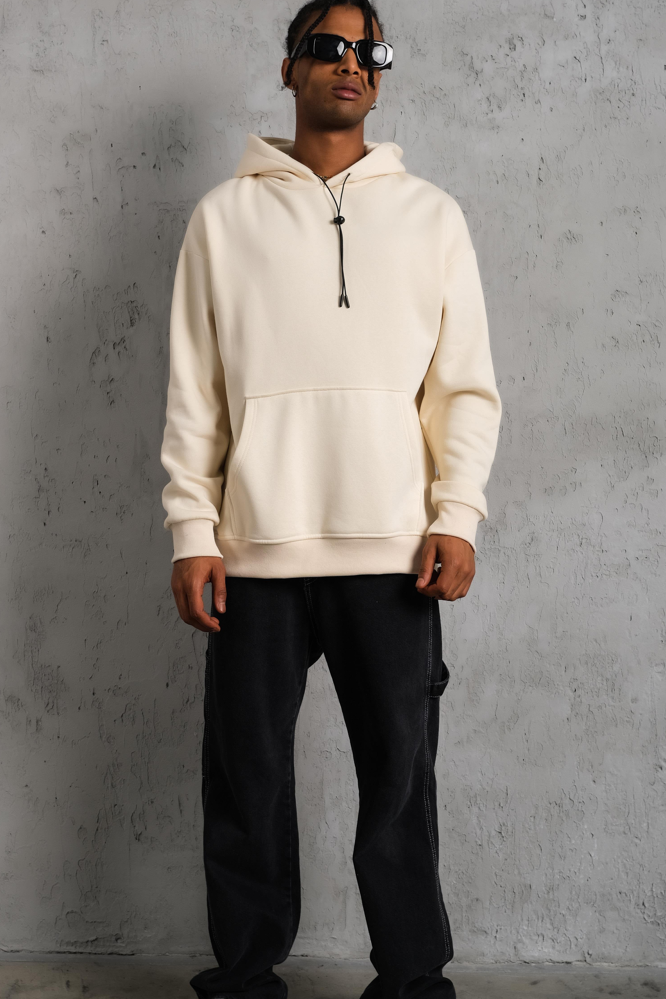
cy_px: 503
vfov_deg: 40.3
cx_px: 328
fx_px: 1360
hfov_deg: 27.5
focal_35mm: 49
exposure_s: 1/160
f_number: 5
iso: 160
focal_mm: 23
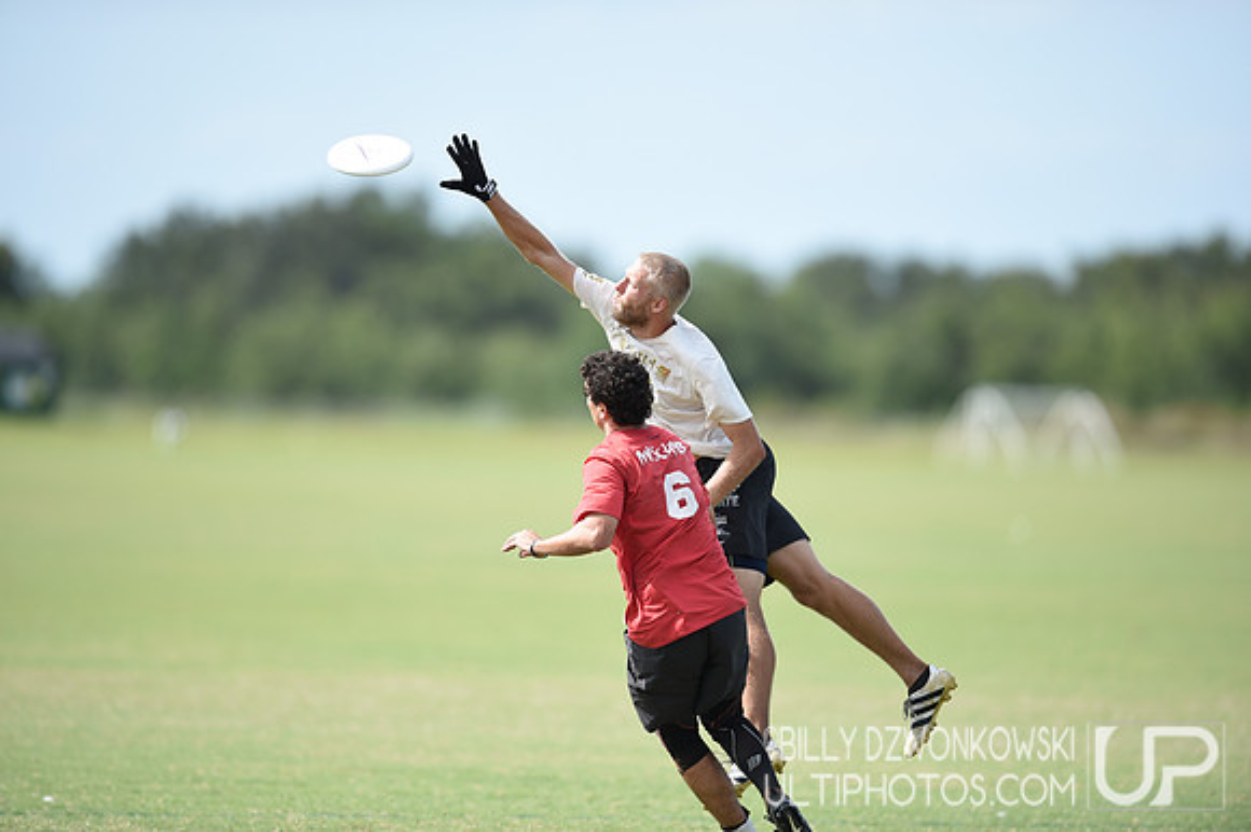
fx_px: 13892
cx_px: 626
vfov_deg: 3.4
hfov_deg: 5.2
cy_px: 416
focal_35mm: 400
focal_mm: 400
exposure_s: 1/2000
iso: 200
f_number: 2.8
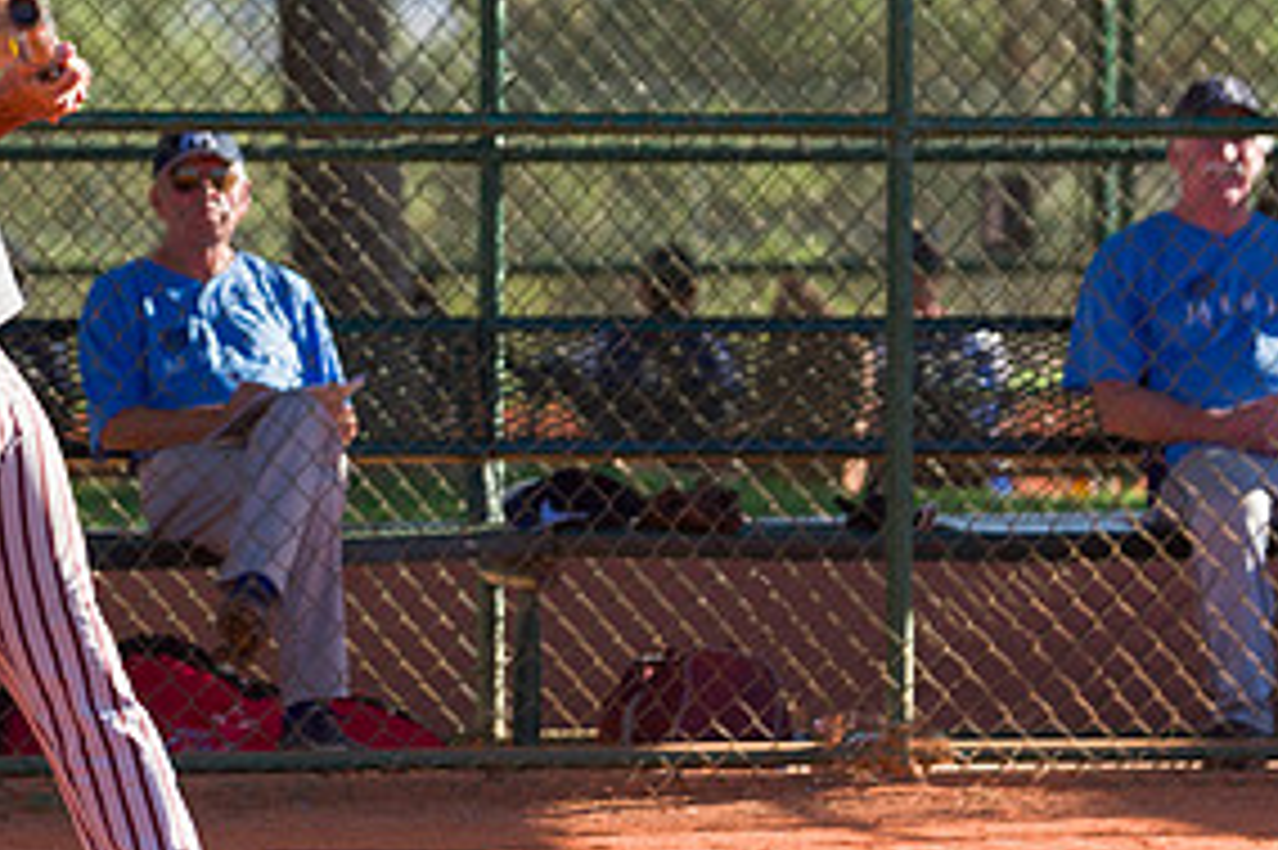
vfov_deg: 2.5
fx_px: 19584
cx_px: 58
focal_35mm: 552
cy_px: 434
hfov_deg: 3.7
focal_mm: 270
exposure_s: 1/800
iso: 400
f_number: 5.6
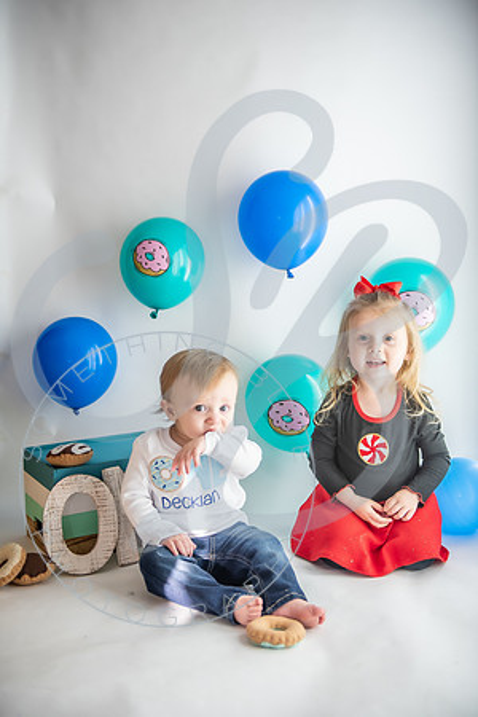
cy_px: 358
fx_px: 956
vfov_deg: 41.1
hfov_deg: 28.1
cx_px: 239
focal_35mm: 48
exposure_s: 1/200
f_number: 2.8
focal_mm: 48
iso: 320
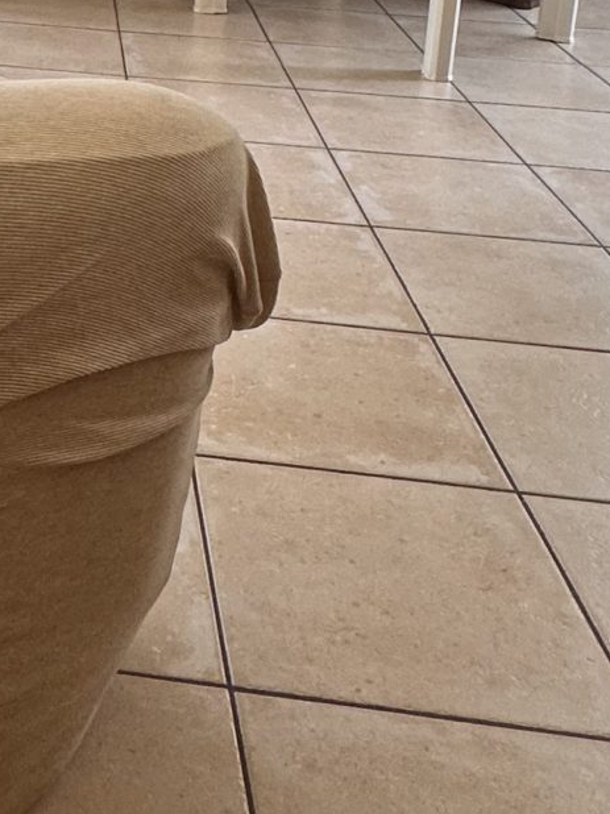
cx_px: -140
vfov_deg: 28.9
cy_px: -154
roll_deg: -2.5
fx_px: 1364
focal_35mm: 58
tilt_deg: -6.7
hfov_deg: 23.0
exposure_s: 1/99
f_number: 2.2
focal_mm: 2.22
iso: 64
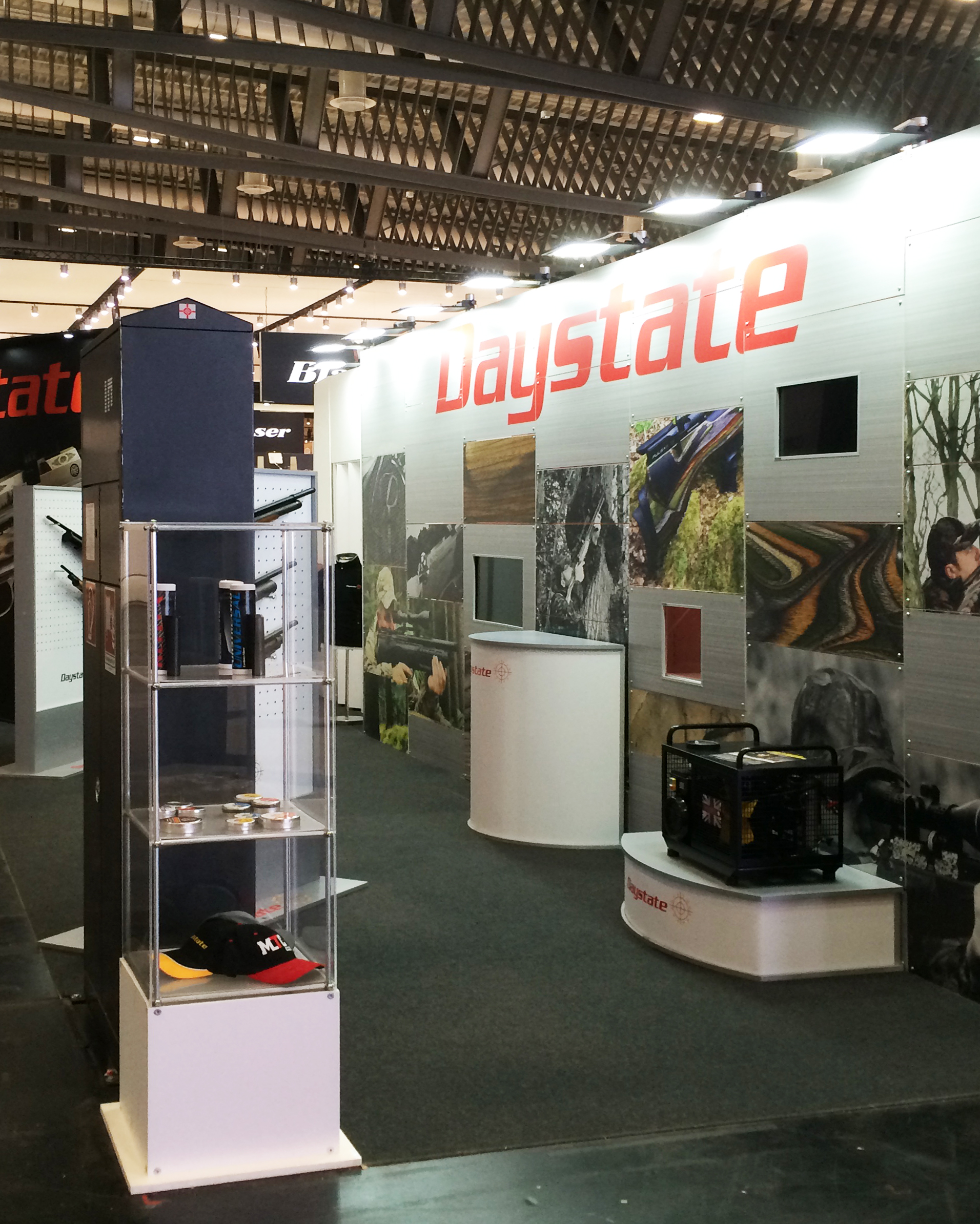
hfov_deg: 37.3
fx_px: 1450
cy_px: 601
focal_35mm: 40
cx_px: 503
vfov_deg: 45.8
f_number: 2.2
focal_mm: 4.12
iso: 100
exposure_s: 1/30
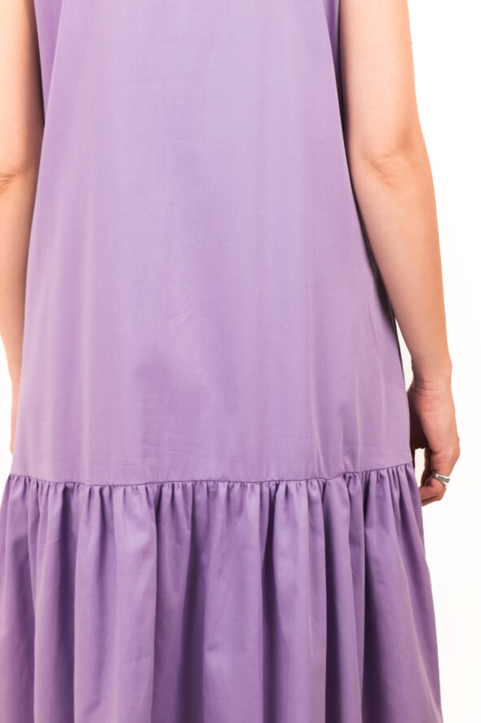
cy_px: 424
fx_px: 2607
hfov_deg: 10.5
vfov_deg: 15.8
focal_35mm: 130
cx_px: 269
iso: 640
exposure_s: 1/160
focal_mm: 45
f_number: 4
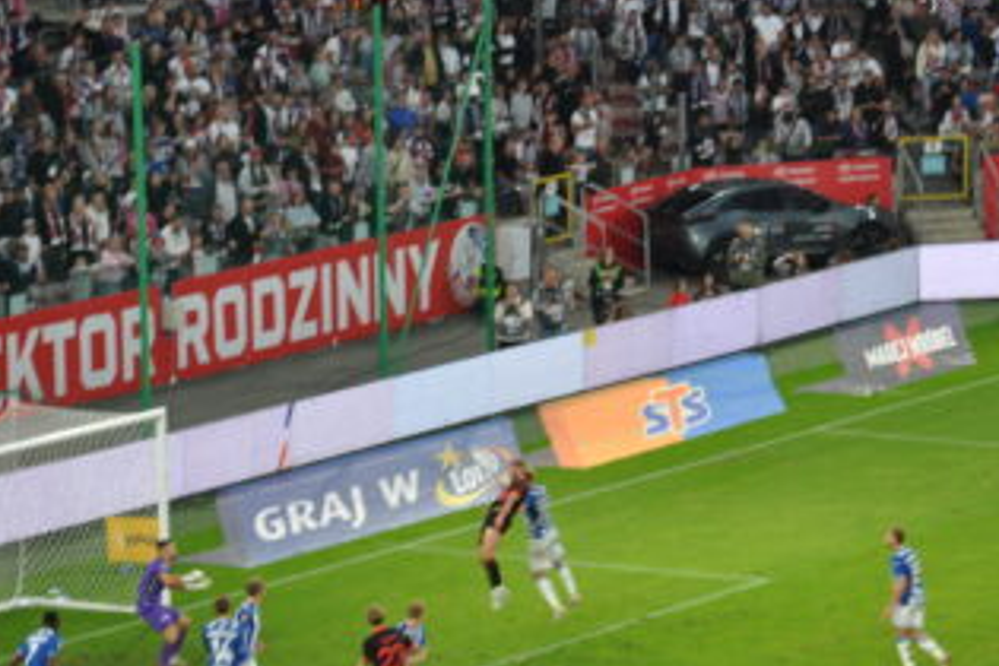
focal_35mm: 256
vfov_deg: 5.4
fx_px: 7103
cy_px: 322
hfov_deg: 8.0
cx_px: 610
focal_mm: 92
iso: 250
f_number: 5.6
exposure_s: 1/50
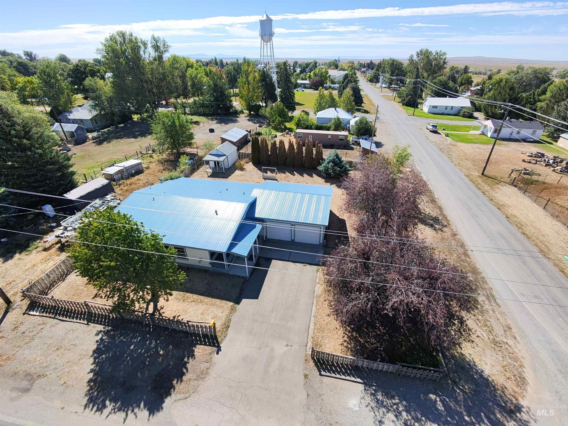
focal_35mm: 16
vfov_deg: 78.1
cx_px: 284
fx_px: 263
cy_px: 213
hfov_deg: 94.5
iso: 102
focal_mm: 16
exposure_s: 1/1385
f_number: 2.55
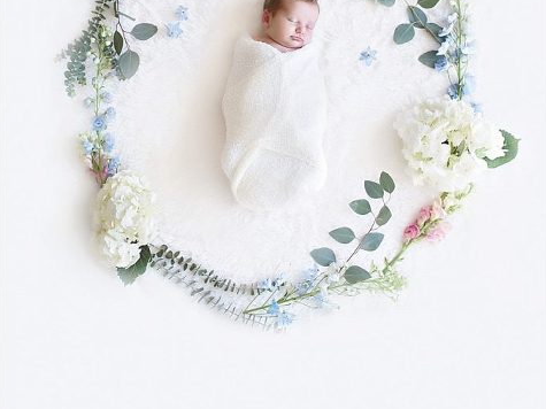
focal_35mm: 51
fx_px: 804
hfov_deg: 37.5
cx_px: 274
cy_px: 103
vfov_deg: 28.1
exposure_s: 1/200
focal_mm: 35
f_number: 4
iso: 200
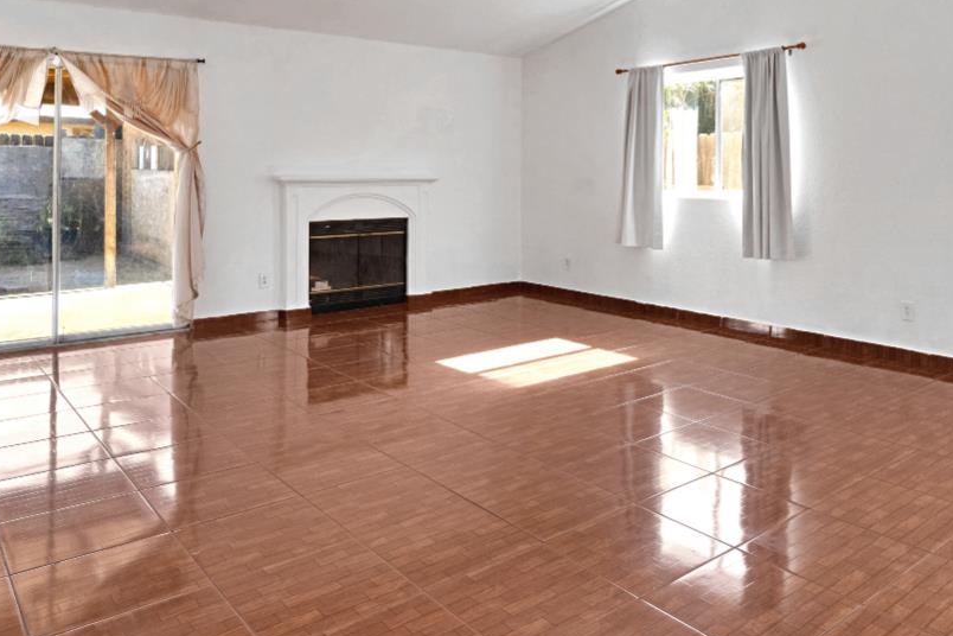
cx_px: 575
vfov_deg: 45.1
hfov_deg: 64.8
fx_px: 741
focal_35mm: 28
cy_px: 172
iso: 320
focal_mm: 10
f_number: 8
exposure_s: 1/30
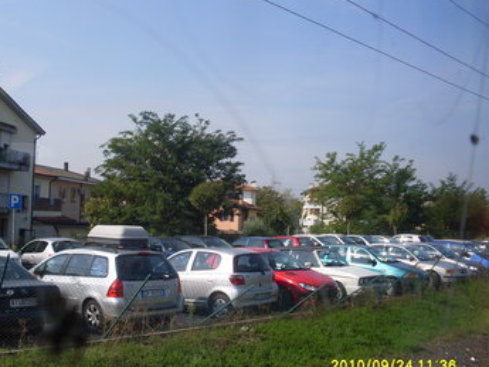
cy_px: 194
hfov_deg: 42.8
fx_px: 622
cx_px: 207
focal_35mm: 44
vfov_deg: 32.9
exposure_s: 1/350
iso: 80
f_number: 2.8
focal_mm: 6.3
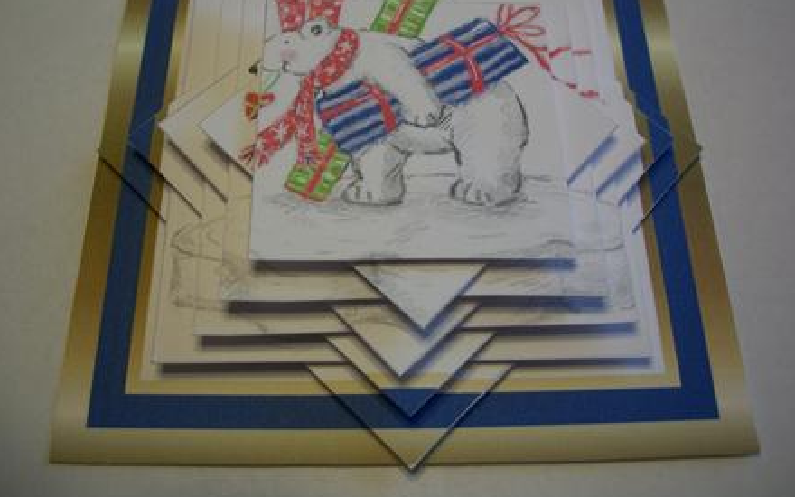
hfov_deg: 51.5
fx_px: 823
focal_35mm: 38
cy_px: 208
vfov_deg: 33.5
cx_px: 398
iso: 80
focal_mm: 6.3
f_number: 3.1
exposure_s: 1/100
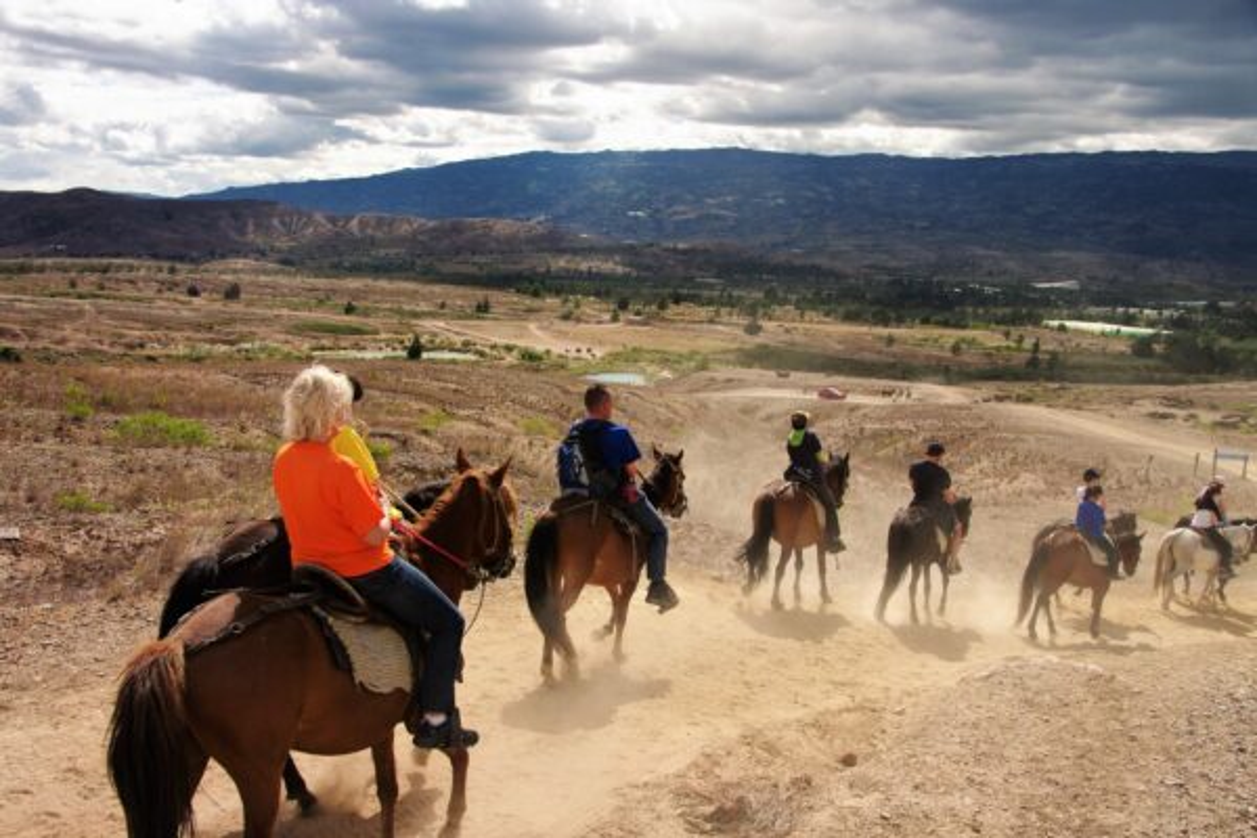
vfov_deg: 38.2
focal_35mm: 35
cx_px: 628
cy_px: 419
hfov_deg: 54.8
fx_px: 1211
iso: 200
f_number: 8
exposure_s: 1/500
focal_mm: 23.13
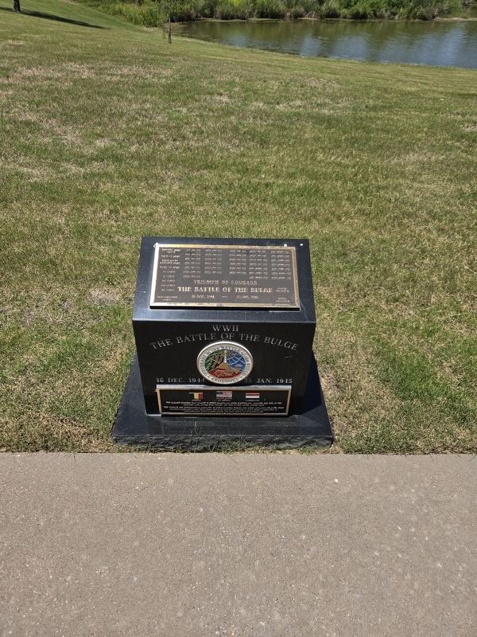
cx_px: 238
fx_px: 423
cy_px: 318
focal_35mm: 23
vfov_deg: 73.9
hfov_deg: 58.9
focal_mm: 5.4
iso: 80
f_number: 1.8
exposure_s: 1/7071
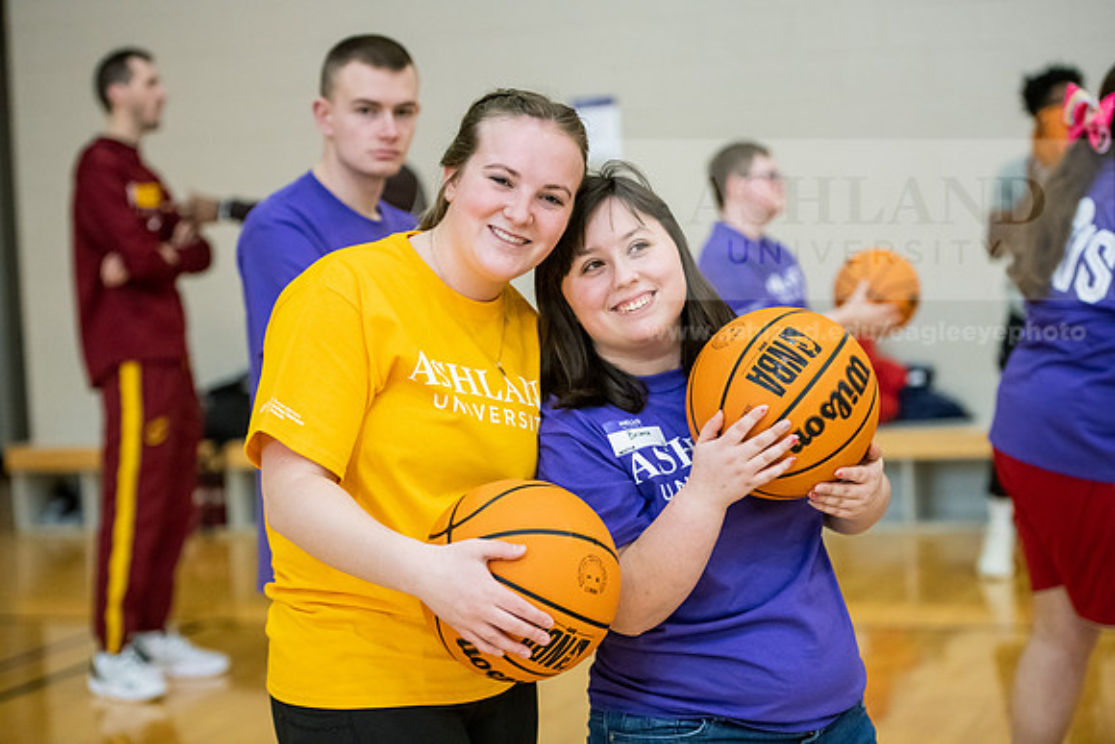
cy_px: 372
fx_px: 2540
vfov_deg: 16.7
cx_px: 558
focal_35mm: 82
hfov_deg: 24.8
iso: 4000
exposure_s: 1/200
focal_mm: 82
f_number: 3.2
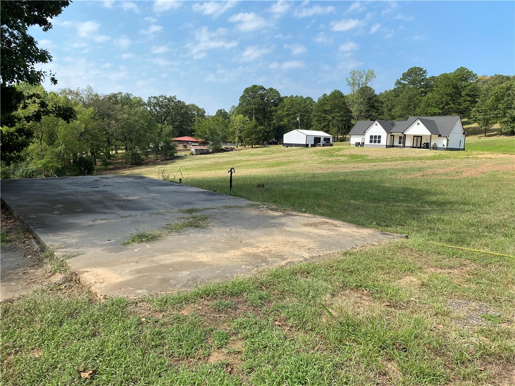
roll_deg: -2.0
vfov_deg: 53.1
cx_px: 258
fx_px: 387
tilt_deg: -7.8
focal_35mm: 26
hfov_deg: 67.3
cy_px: 193
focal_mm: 4.25
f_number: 1.8
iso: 32
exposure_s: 1/2358
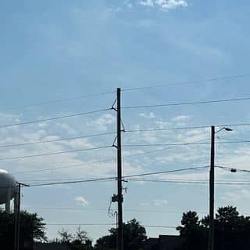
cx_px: -145
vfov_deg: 20.4
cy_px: 162
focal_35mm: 85
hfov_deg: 17.8
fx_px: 695
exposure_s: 1/18519
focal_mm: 6.86
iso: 80
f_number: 1.78
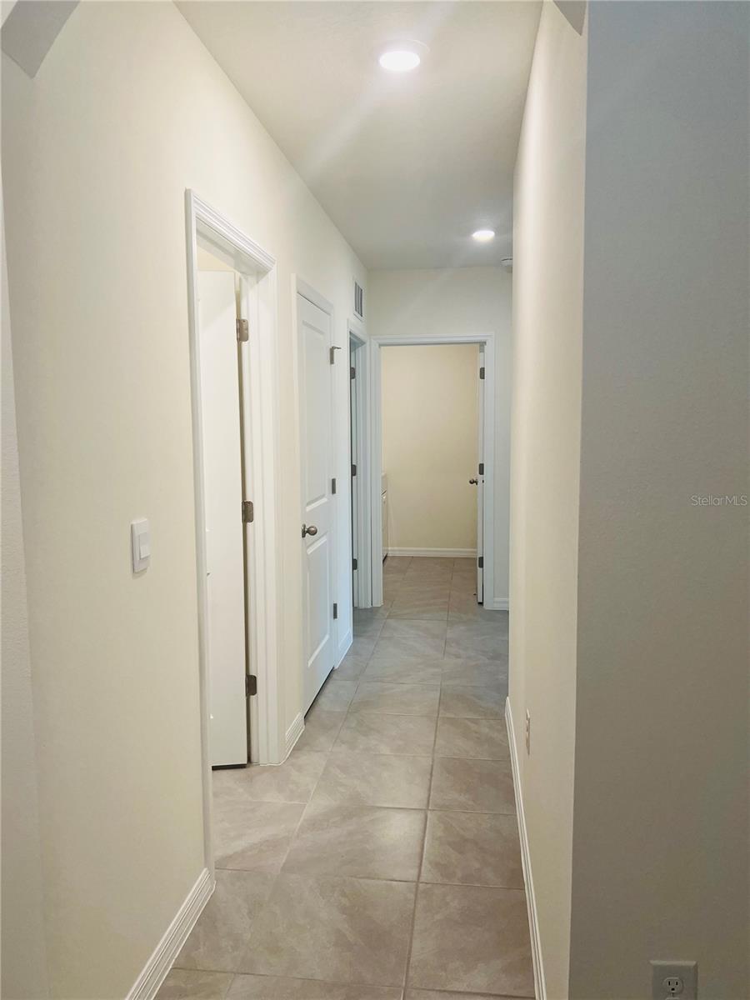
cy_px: 500
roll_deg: +0.2
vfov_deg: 67.3
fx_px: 751
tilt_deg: -6.3
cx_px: 375
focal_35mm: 26
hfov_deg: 53.1
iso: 100
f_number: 1.5
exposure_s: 1/120
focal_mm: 5.7
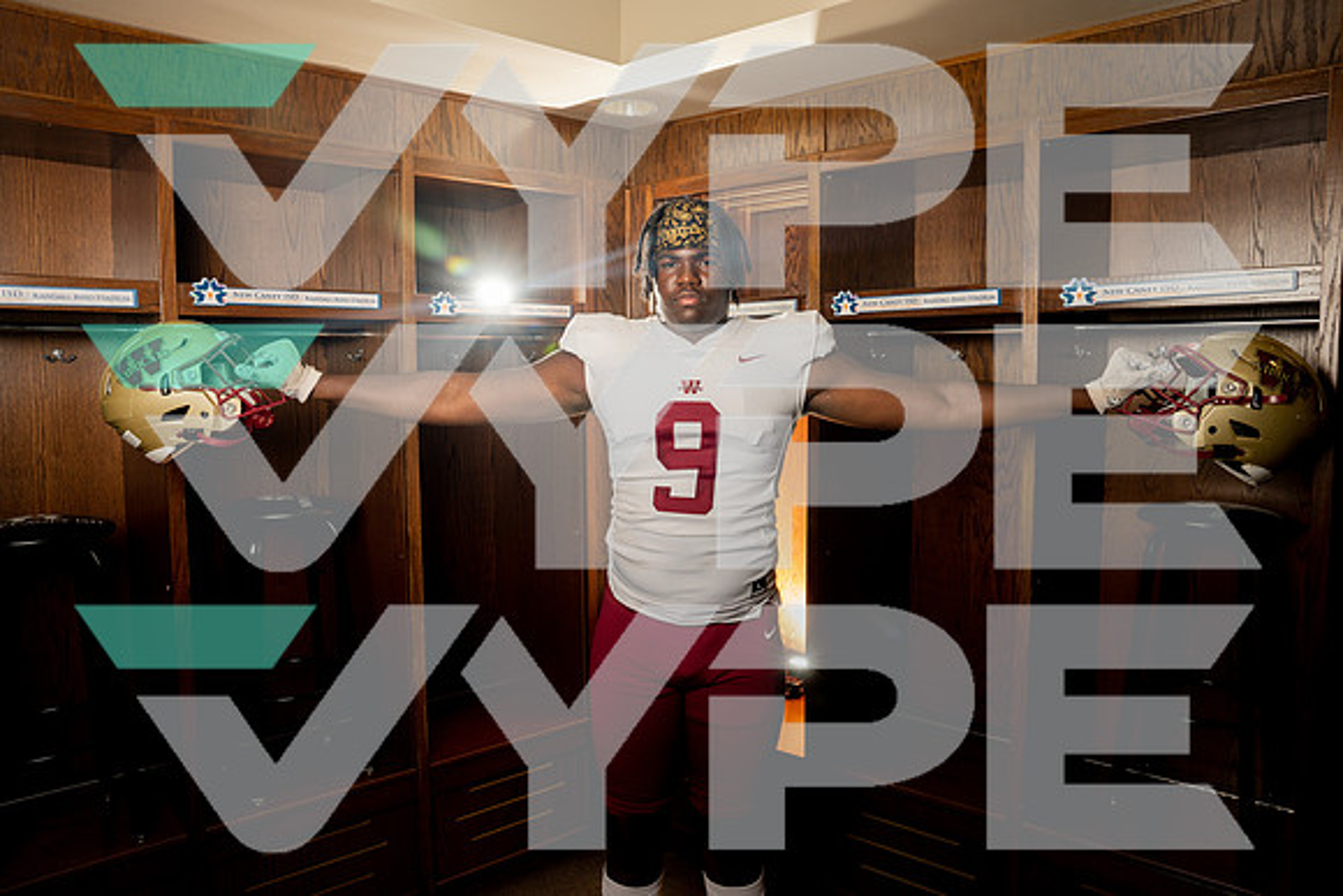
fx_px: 896
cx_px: 672
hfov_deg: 73.7
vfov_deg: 53.2
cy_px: 448
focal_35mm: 24
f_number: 7.1
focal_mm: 24
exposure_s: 1/200
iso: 320
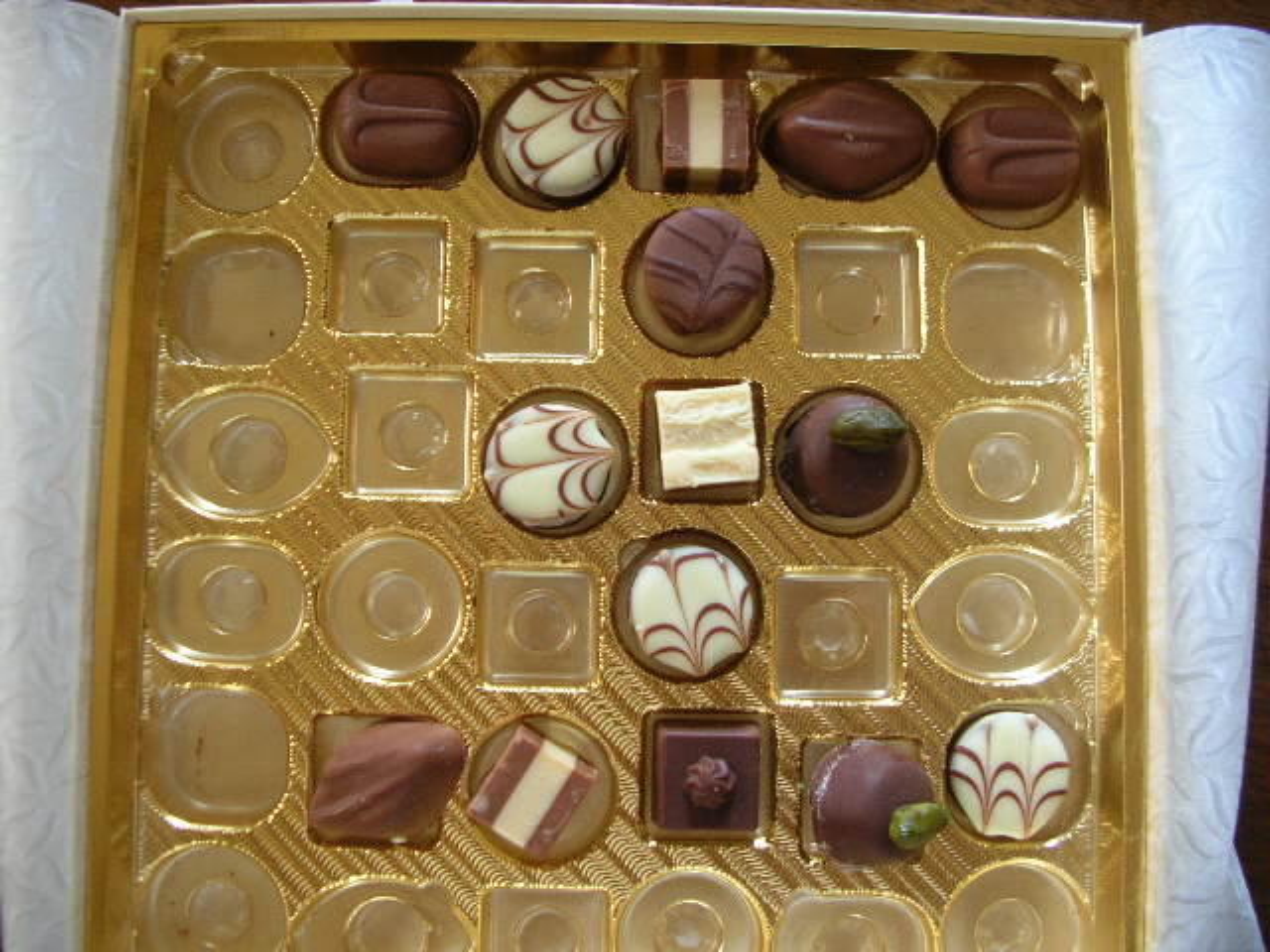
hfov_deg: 52.6
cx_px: 635
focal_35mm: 35
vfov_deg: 40.7
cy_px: 476
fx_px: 1284
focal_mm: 5.8
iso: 75
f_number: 2.8
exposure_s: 1/5.7
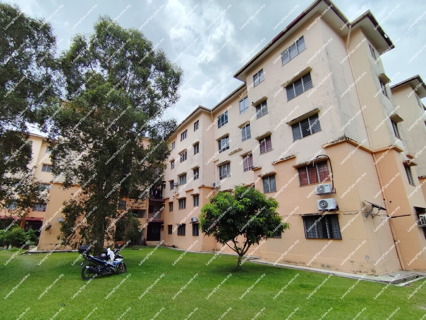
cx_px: 213
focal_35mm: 16
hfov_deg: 94.5
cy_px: 160
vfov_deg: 78.1
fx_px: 197
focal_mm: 1.65
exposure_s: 1/3157
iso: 50
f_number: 2.2
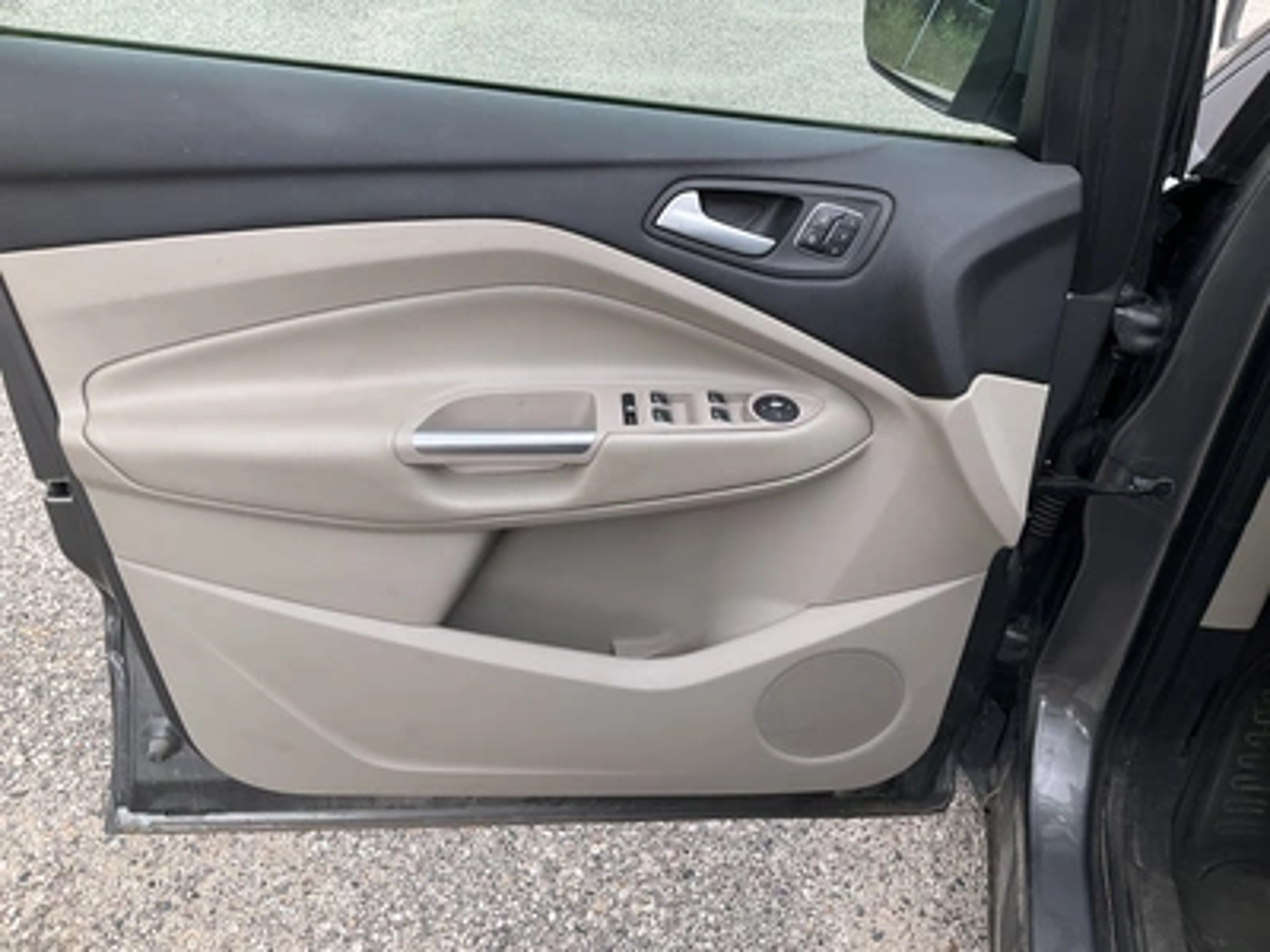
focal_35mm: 29
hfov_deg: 61.7
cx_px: 635
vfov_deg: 48.2
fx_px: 1064
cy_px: 476
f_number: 1.8
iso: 25
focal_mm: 3
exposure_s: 1/372
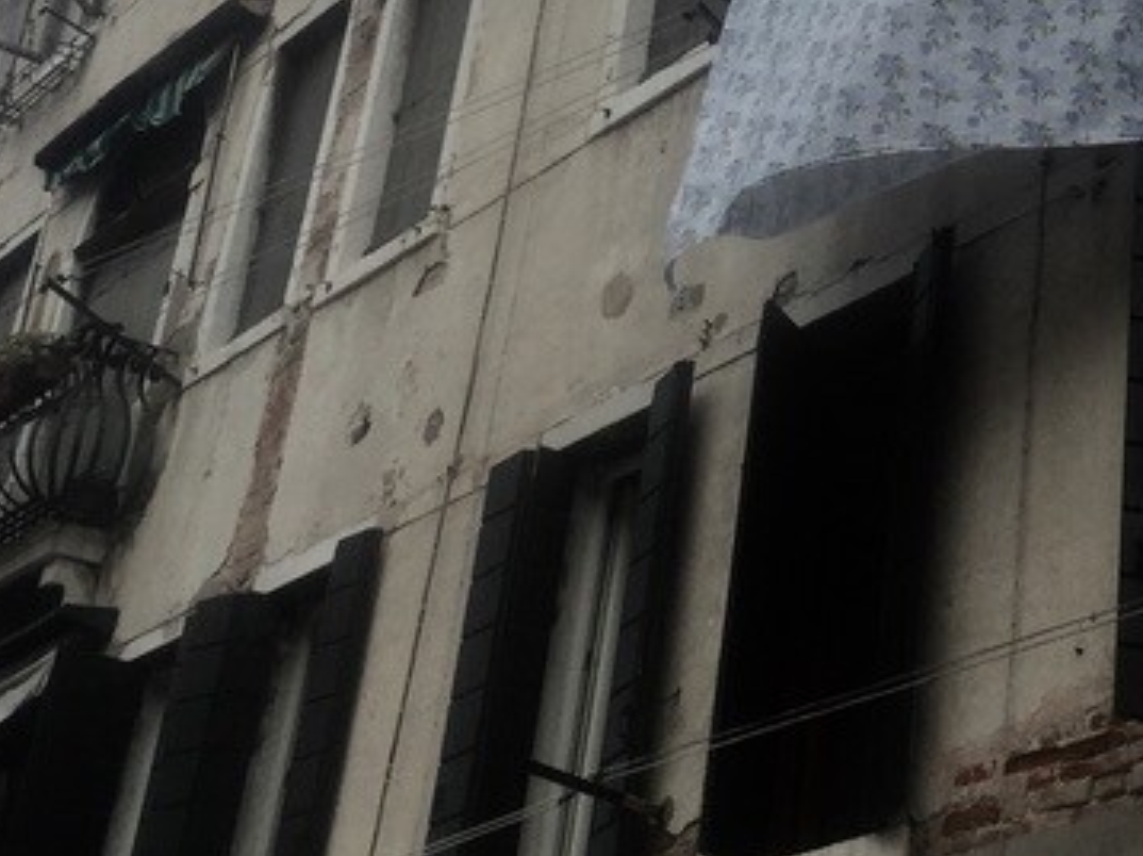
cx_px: 948
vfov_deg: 17.4
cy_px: 48
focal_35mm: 83
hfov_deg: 23.2
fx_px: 2739
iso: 32
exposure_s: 1/1522
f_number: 2.2
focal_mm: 4.15
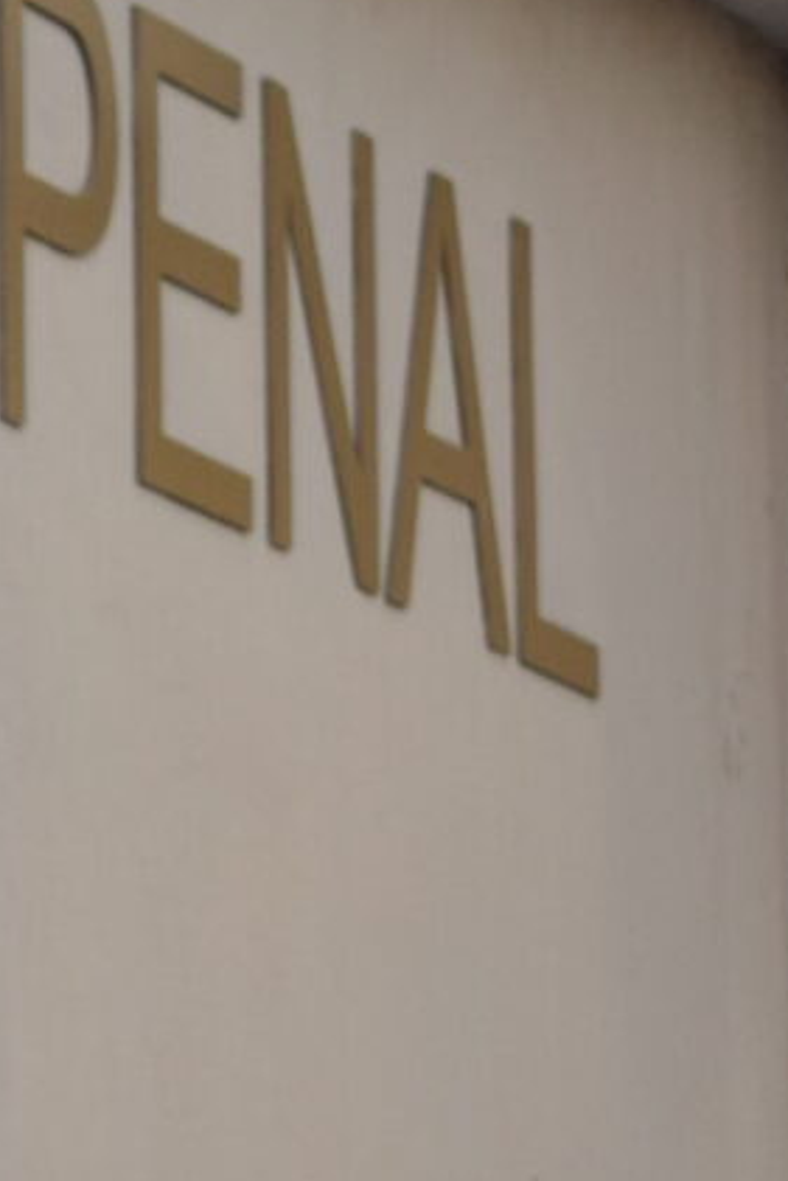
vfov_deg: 4.1
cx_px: -1218
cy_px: 2067
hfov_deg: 2.7
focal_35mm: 502
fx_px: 16469
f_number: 7.1
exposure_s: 1/200
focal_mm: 55
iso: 400
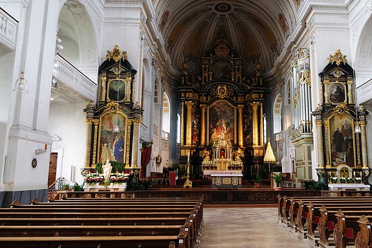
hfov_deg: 66.6
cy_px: 125
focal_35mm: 27
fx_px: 277
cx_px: 236
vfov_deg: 48.2
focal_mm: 11
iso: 250
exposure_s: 1/30
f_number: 2.8
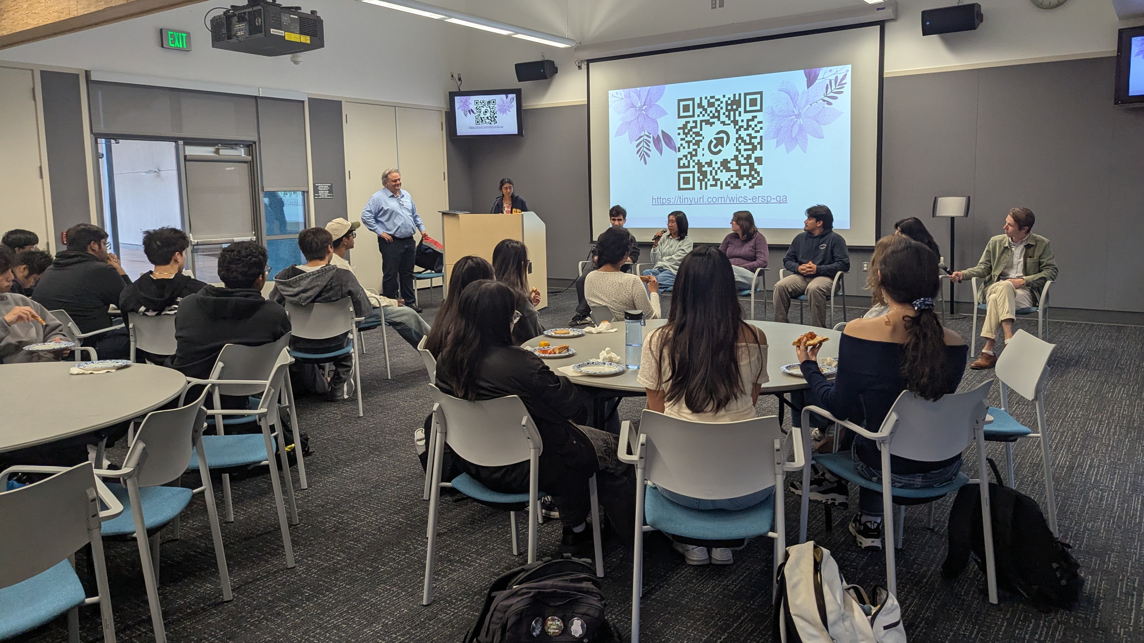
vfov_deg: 42.8
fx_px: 819
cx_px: 586
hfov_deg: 69.8
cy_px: 278
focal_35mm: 27
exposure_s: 1/120
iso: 147
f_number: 1.85
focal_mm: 6.81
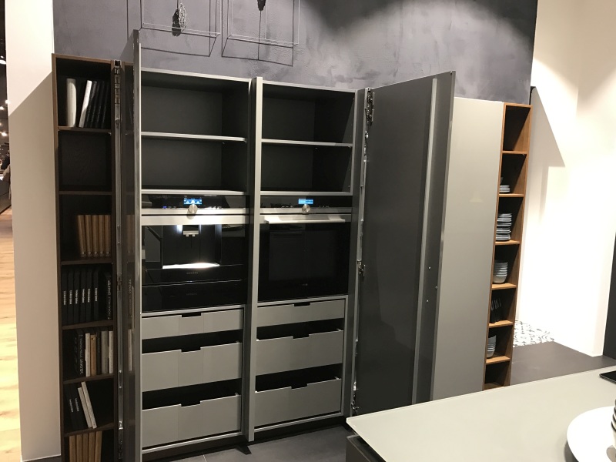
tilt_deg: -6.5
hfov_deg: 63.4
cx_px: 308
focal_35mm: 28
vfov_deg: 49.7
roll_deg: -0.5
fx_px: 498
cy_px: 231
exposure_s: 1/17
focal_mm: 3.99
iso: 40
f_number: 1.8
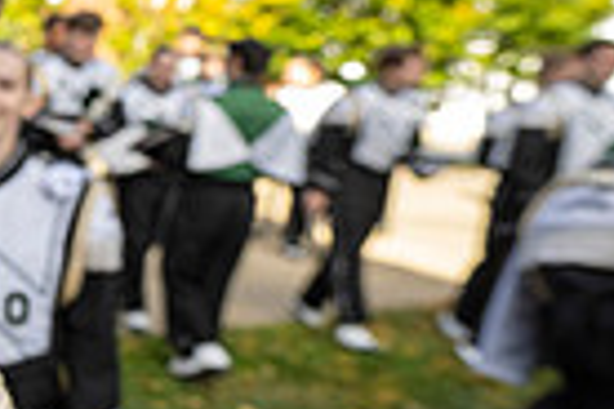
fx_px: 1006
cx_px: -467
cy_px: 122
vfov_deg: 22.9
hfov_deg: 22.2
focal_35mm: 59
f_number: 4.5
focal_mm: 14
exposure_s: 1/500
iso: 320
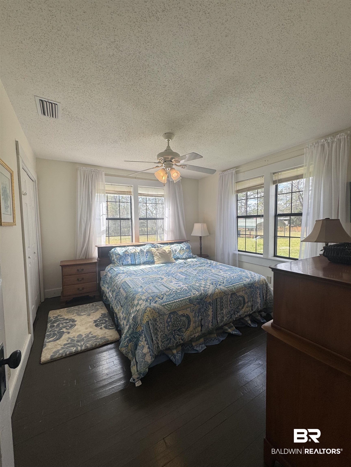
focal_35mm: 14
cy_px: 234
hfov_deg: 85.7
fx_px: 189
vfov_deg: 102.1
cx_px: 176
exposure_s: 1/383
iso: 40
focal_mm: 2.22
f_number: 2.2
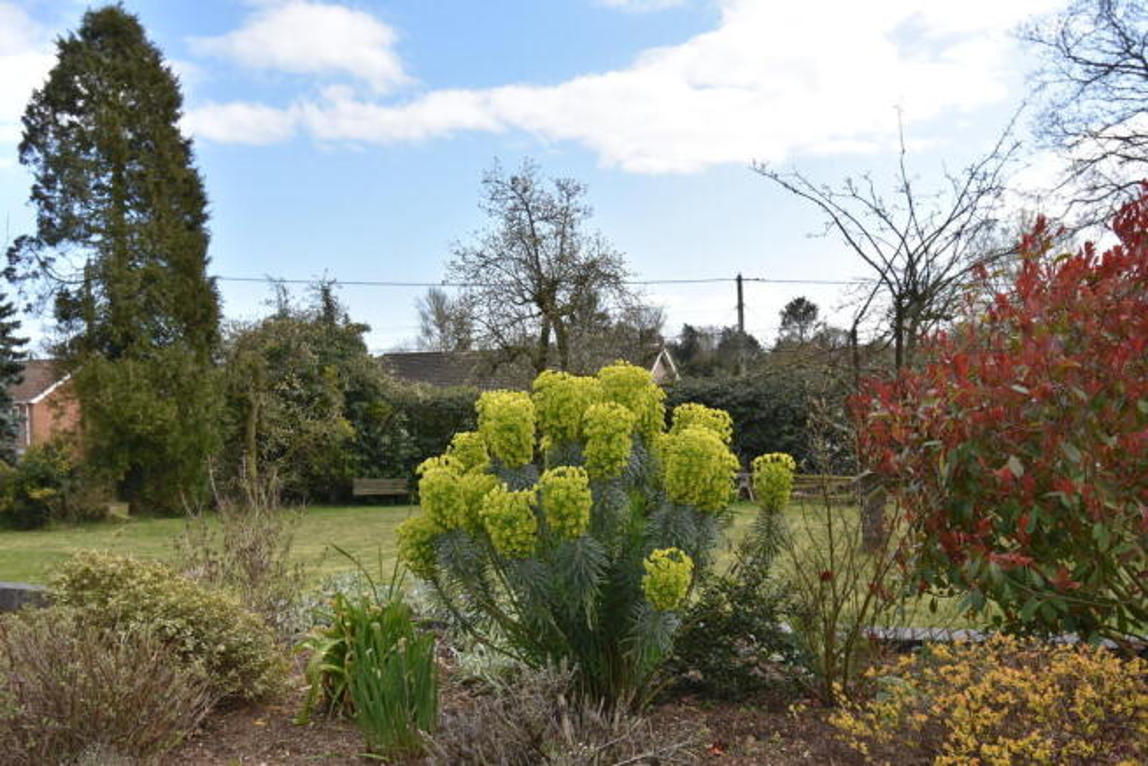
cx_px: 574
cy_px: 383
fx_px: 957
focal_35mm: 30
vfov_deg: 43.6
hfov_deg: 61.9
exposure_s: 1/500
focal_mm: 20
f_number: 8
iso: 400
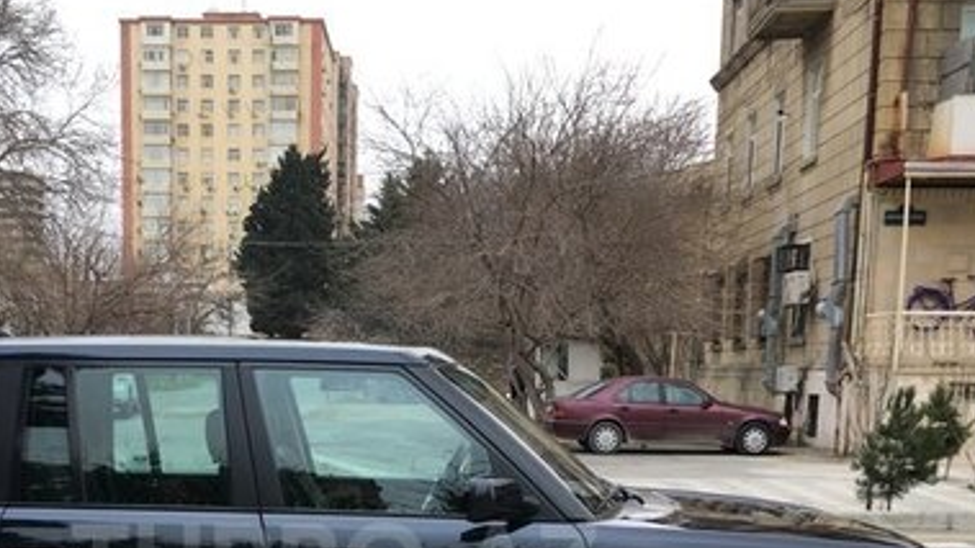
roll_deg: -0.6
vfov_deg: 21.0
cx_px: 334
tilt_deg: -7.7
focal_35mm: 55
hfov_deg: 37.5
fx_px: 1422
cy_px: 562
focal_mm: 4.15
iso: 25
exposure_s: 1/50
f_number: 2.2
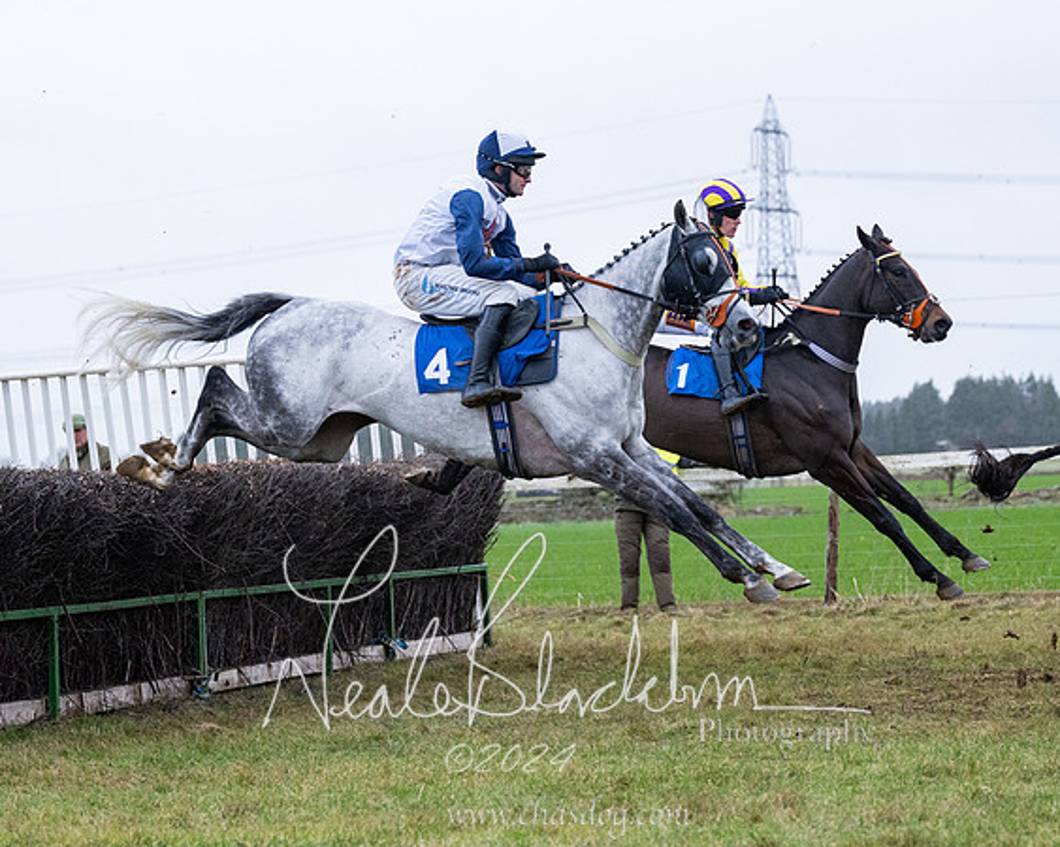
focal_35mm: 124
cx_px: 455
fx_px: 3884
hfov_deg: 15.5
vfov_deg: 12.4
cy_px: 509
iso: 1250
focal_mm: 77
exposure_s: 1/1600
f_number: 3.5
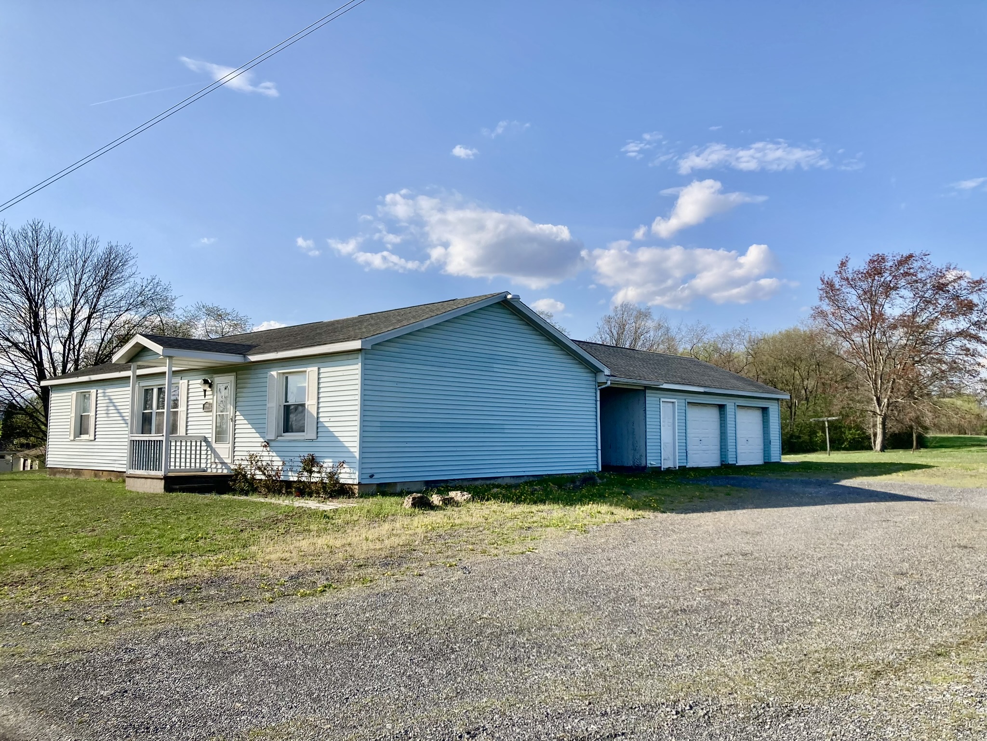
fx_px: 798
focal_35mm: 28
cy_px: 370
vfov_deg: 49.7
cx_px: 494
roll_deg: -0.5
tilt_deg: +6.5
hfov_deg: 63.4
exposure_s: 1/2404
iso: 20
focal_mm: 3.99
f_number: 1.8
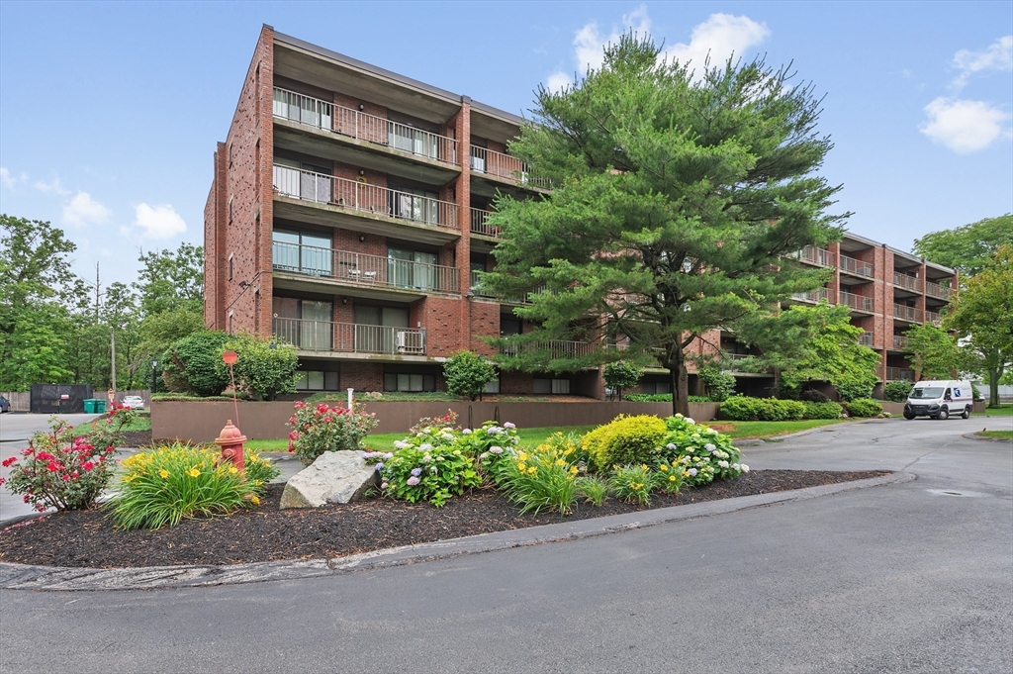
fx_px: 534
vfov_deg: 64.5
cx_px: 506
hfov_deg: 87.0
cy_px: 337
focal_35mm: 19
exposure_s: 1/80
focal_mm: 19
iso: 100
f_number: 8
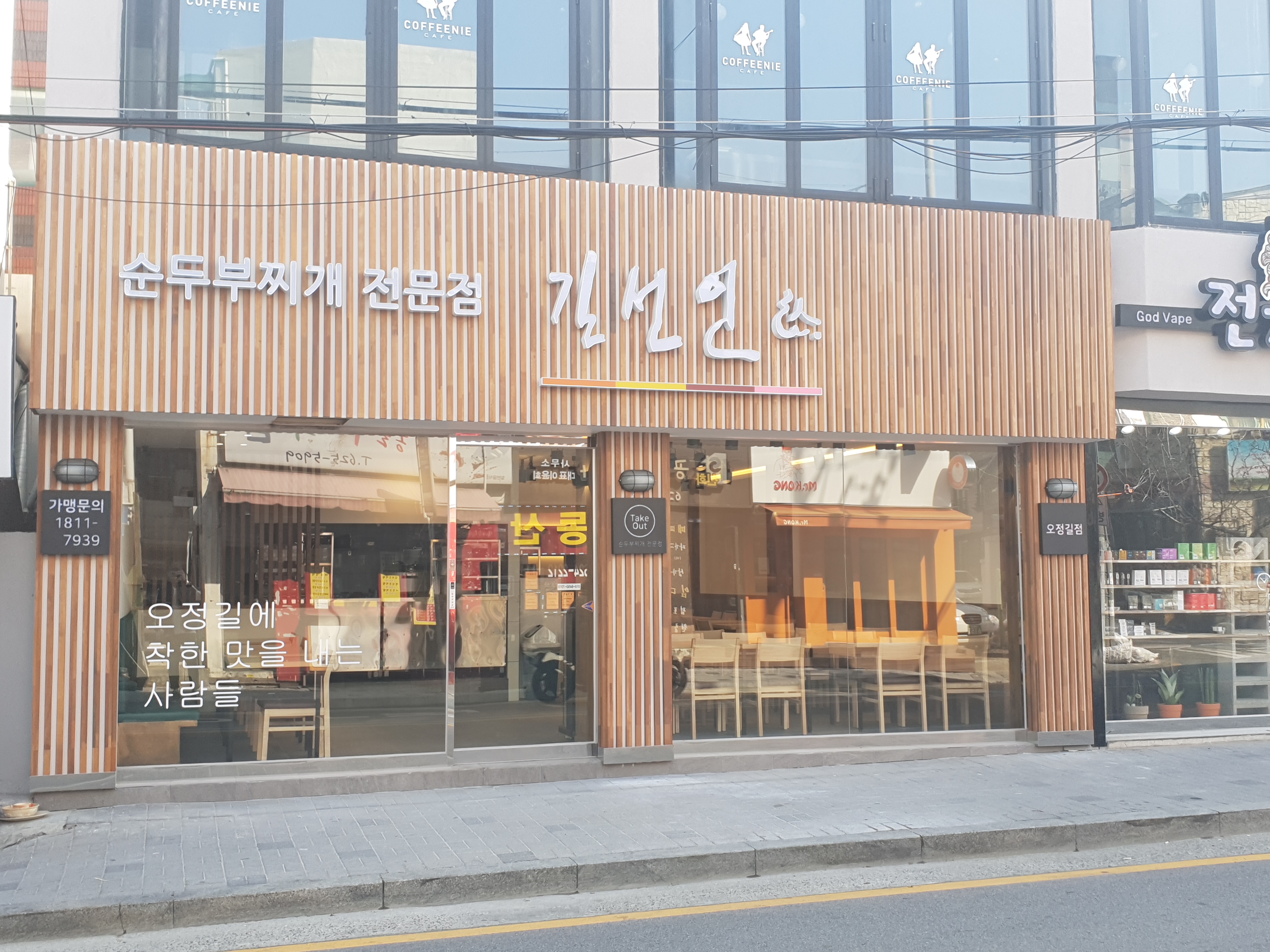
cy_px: 476
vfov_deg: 53.1
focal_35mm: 26
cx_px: 635
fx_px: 954
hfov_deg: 67.3
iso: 50
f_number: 2.4
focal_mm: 4.3
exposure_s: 1/210
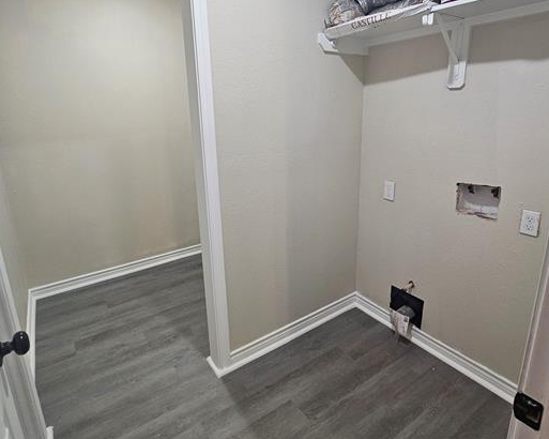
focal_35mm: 19
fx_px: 309
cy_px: 194
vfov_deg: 70.6
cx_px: 285
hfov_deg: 83.3
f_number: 2.2
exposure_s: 1/60
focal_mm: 2.2
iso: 200
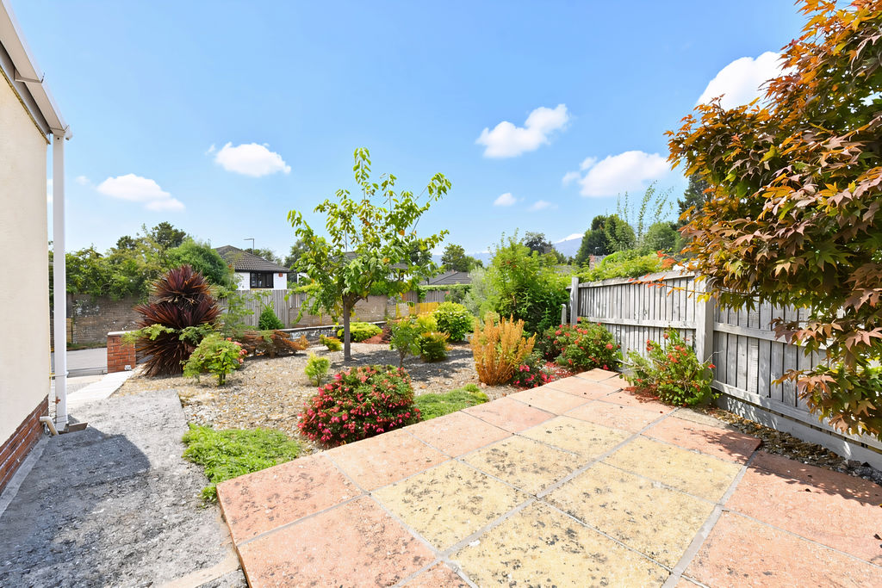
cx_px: 441
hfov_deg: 104.2
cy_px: 294
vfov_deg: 81.2
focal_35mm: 14
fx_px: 343
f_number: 10
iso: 250
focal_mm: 14
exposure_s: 1/400
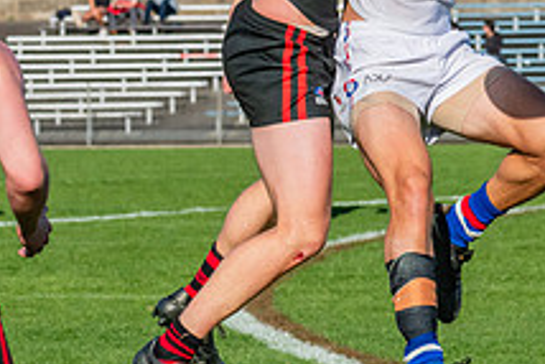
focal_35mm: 531
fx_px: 8044
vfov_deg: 2.6
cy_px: -62
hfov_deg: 3.9
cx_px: 425
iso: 800
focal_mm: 170
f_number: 13
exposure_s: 1/1600
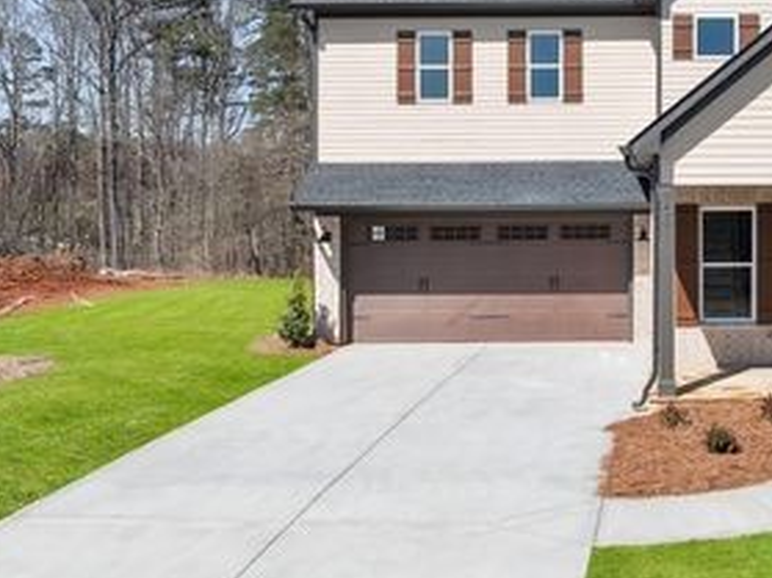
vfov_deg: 33.3
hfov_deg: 41.0
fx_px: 959
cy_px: 188
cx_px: 670
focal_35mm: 43
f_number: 2.8
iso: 130
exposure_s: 1/100
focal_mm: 12.29
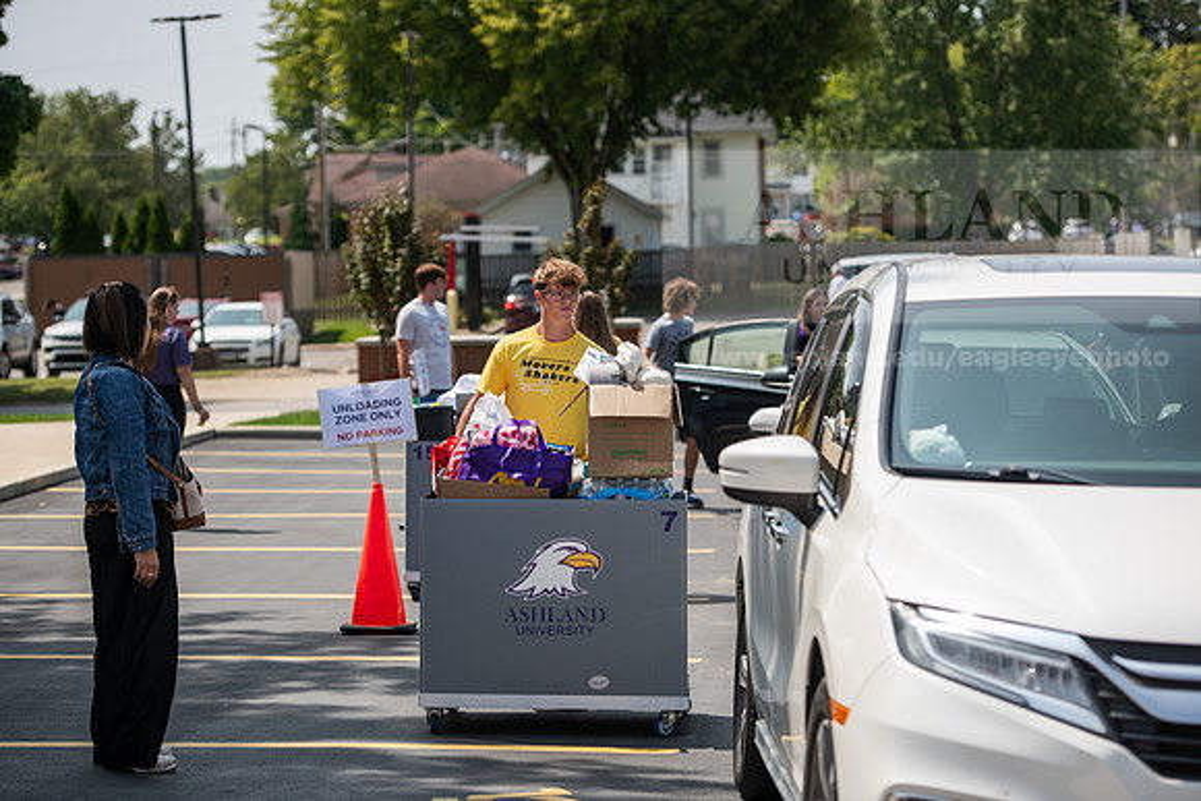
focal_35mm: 100
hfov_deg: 20.4
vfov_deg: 13.7
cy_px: 400
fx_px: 3337
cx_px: 600
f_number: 3.5
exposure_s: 1/640
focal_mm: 100
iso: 64
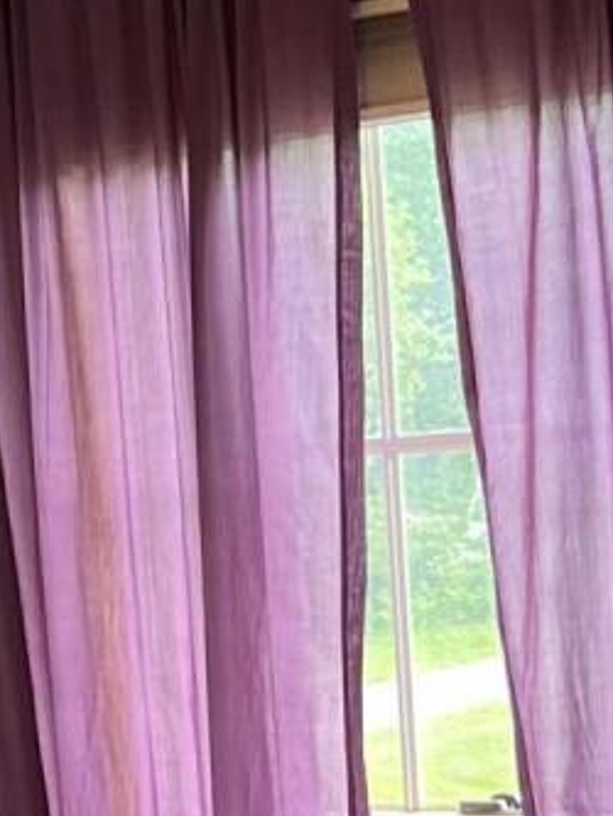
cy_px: 1027
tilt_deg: -6.7
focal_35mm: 156
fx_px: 3681
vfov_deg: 12.3
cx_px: 186
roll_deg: +4.1
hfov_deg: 9.5
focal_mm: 5.7
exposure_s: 1/120
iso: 100
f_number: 1.5
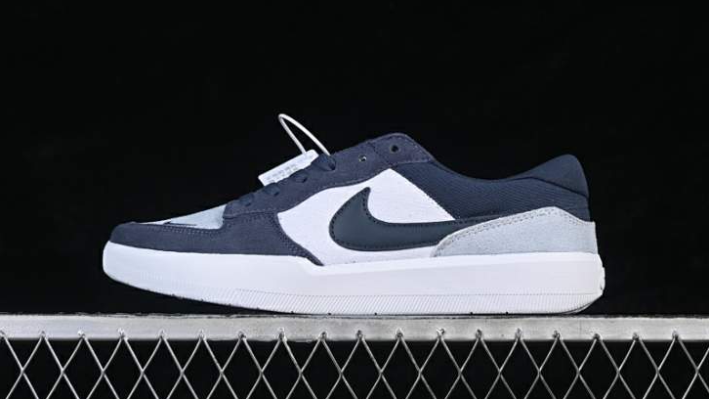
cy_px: 165
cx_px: 355
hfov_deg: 26.9
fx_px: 1485
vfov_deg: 15.3
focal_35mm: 79
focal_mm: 50
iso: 160
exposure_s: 1/80
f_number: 8
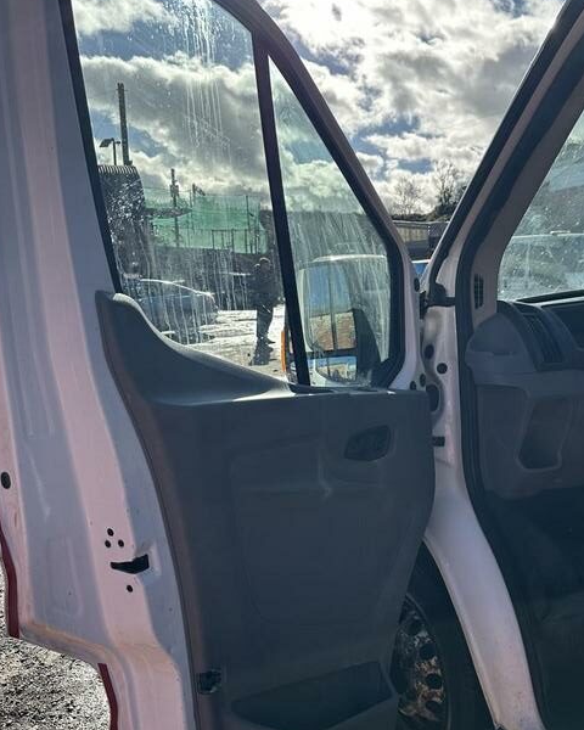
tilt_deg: -8.8
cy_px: 410
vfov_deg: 51.4
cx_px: 397
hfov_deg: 41.6
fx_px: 756
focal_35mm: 35
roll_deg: +0.0
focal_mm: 6.86
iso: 80
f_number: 1.78
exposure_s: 1/5000
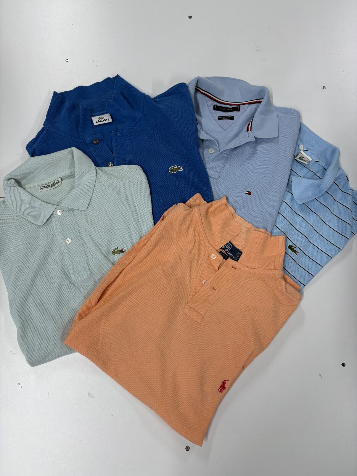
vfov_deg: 67.3
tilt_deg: -78.2
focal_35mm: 26
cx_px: 178
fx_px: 358
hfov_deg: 53.1
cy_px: 238
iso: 64
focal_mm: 5.96
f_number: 1.6
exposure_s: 1/100
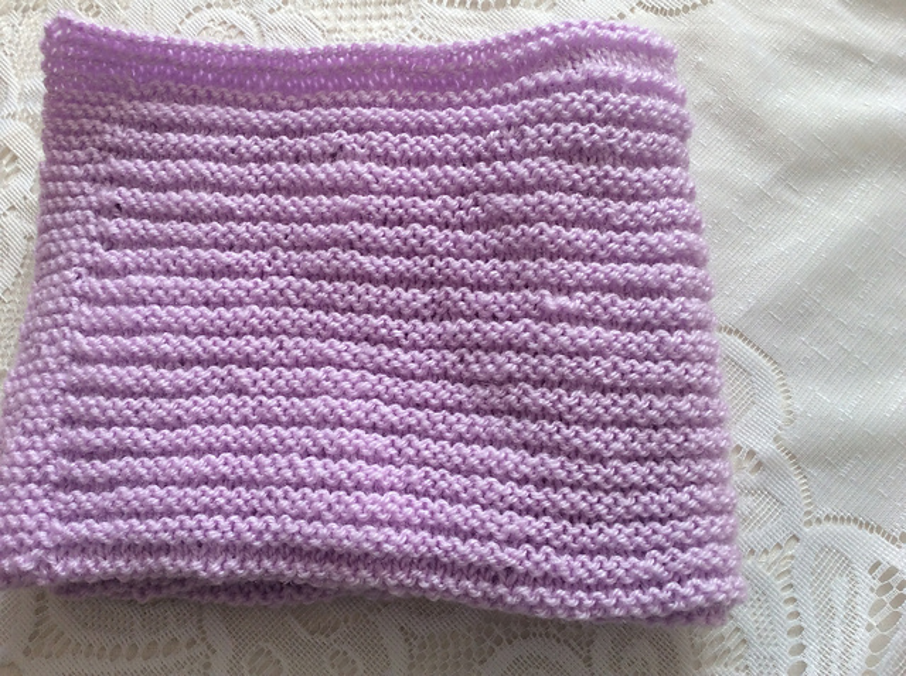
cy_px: 338
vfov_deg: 44.1
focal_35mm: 32
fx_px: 836
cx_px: 453
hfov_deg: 56.9
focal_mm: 3.3
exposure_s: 1/50
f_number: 2.4
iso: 40
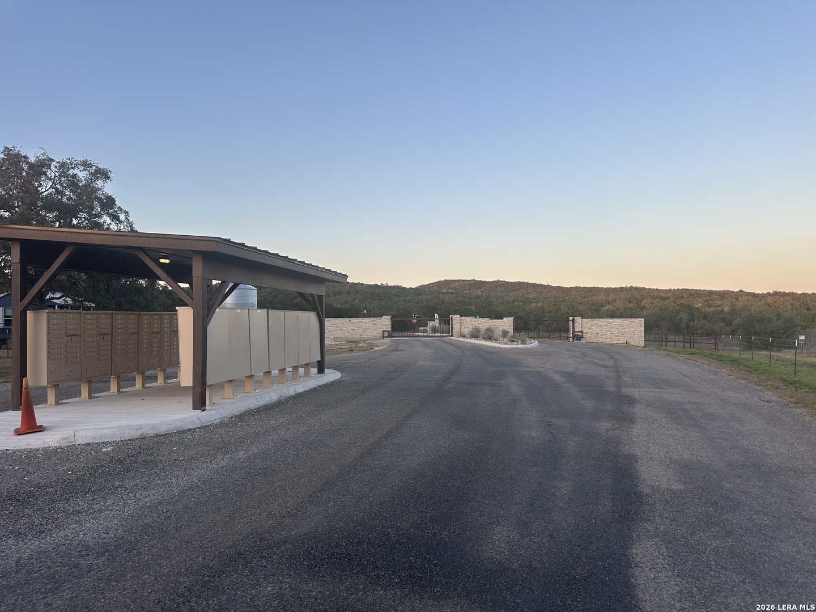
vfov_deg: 56.8
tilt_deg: +0.8
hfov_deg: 71.6
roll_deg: +0.6
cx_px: 408
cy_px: 306
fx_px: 566
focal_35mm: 24
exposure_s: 1/663
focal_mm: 6.86
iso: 80
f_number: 1.78
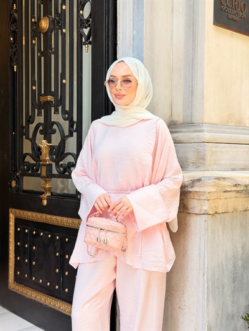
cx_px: 124
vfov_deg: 39.6
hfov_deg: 30.3
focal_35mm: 48
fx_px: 460
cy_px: 166
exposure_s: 1/298
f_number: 1.78
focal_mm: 6.76
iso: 80
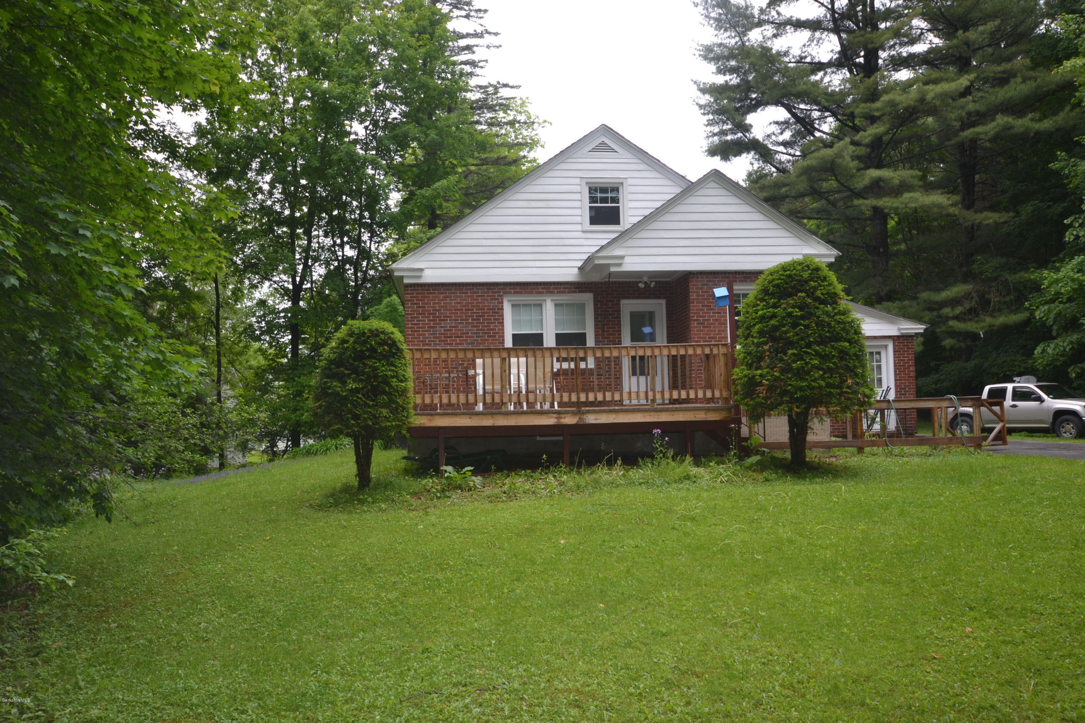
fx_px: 904
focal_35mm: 30
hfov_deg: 61.9
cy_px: 362
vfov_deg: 43.6
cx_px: 542
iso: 110
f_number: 5.6
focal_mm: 20
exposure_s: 1/125
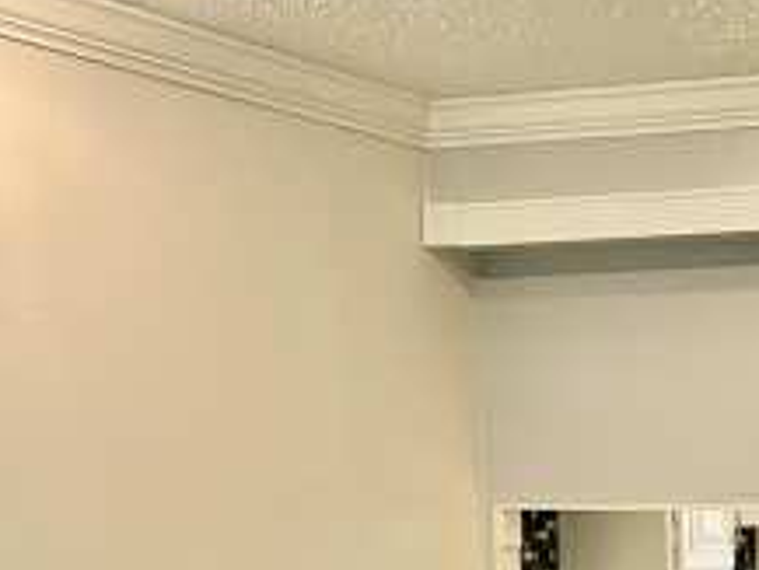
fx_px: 2106
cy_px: 843
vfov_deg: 14.4
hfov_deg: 19.4
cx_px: 888
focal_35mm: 96
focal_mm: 5.7
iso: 100
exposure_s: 1/60
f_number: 1.5
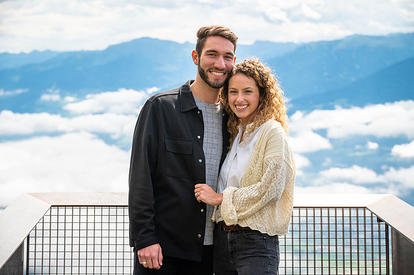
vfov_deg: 13.4
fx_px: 1172
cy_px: 138
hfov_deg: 20.0
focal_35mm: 102
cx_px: 207
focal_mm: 102
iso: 320
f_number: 8
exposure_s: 1/800
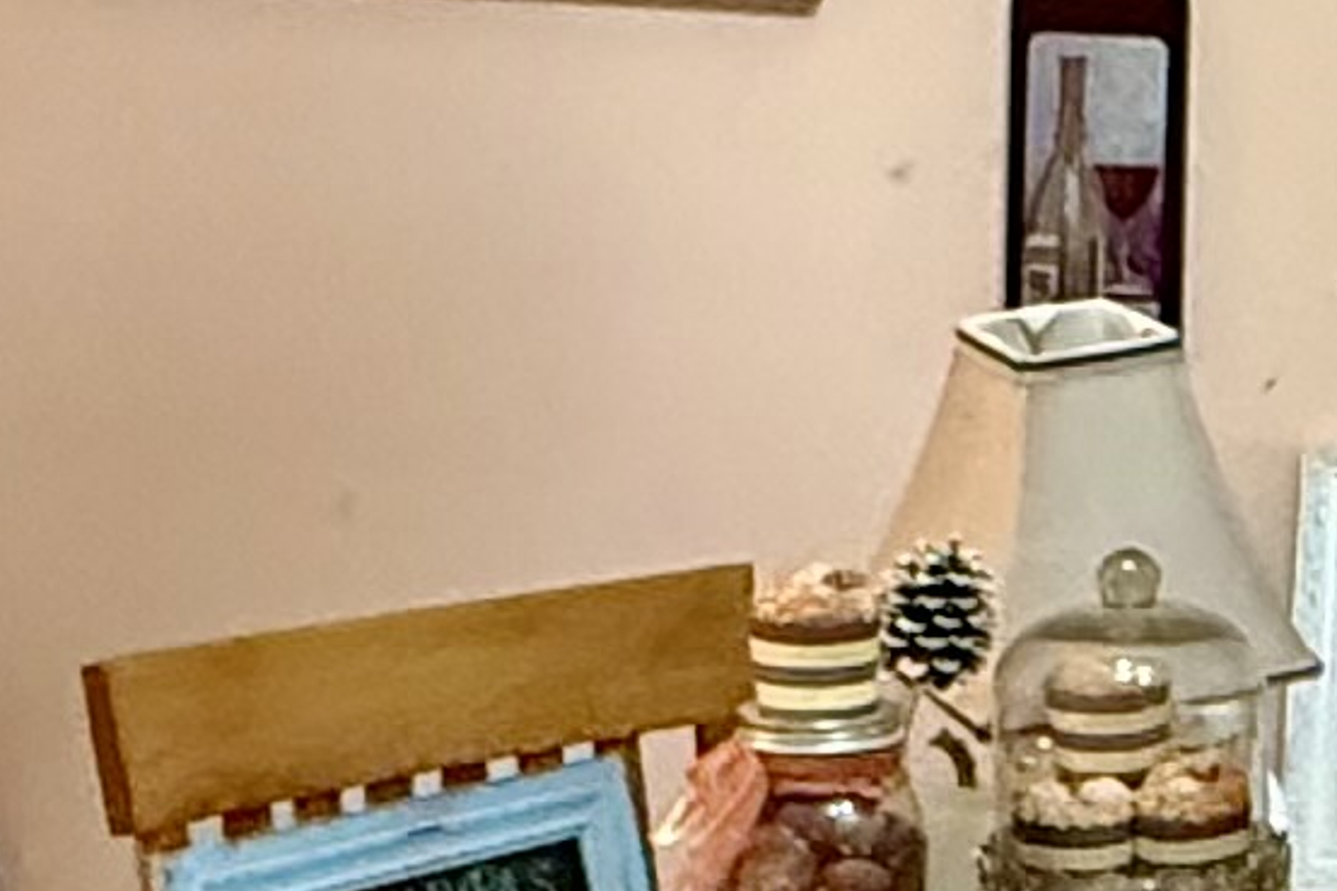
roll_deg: -2.0
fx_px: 3935
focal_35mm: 106
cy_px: 589
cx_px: 1566
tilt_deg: -7.2
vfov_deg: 12.9
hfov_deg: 18.4
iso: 800
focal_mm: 2.22
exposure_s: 1/60
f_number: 2.2
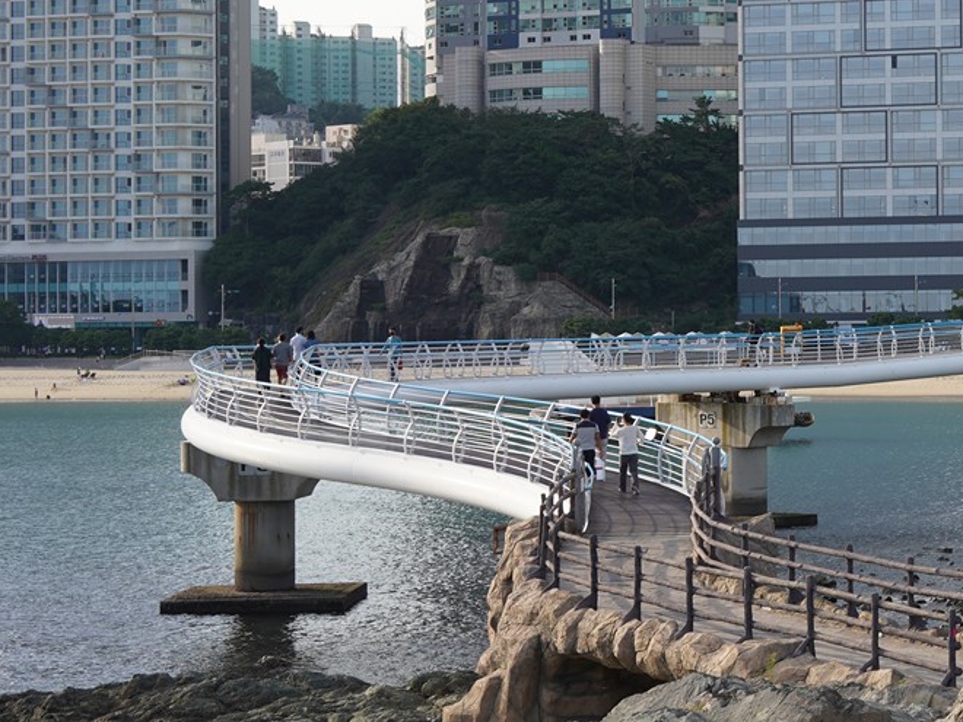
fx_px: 2838
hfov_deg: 18.5
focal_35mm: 102
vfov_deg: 14.5
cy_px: 206
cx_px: 1086
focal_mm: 35
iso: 100
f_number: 7.1
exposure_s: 1/160
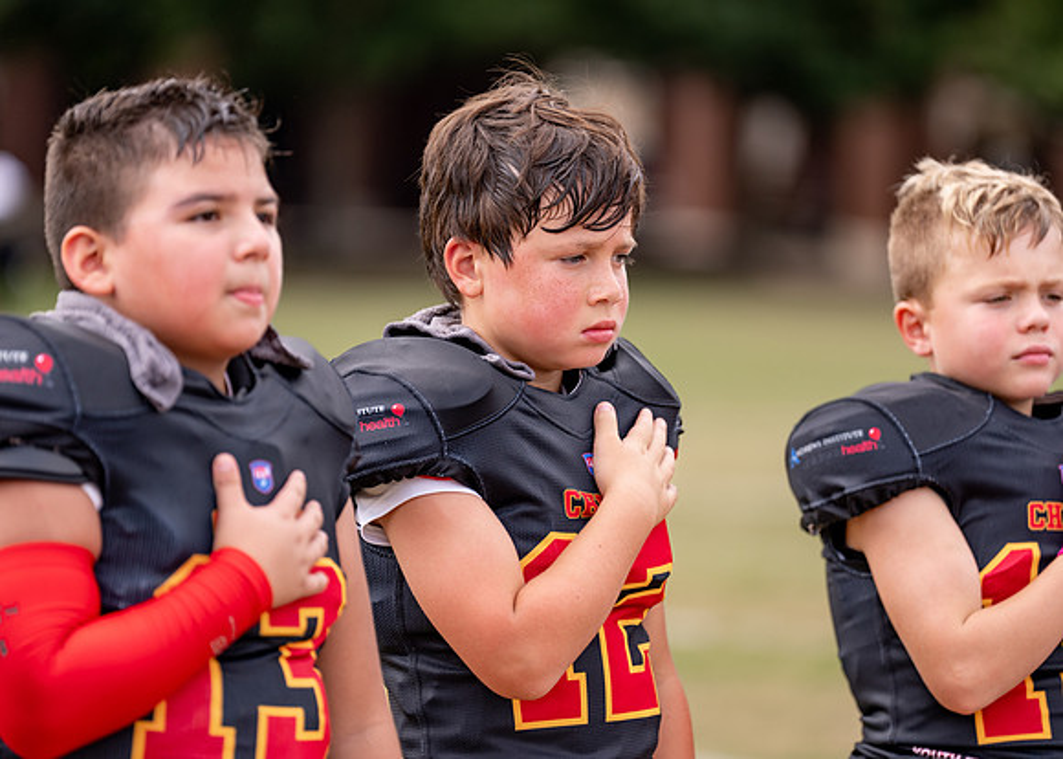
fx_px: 6340
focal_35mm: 210
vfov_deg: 6.8
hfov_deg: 9.6
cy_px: 380
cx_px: 532
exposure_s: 1/1000
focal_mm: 197
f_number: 2.8
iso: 100
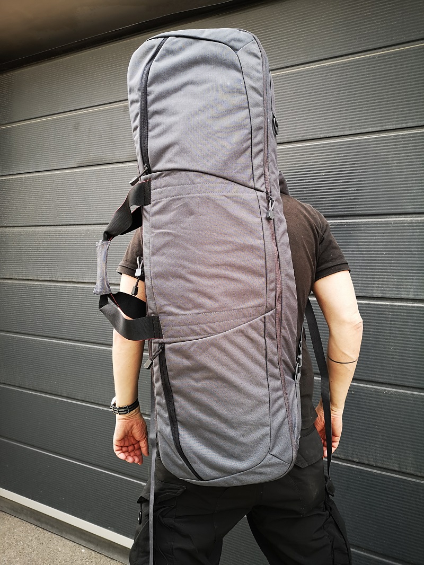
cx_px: 212
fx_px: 441
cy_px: 282
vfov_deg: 65.3
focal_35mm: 27
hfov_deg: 51.4
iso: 64
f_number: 1.8
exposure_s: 1/100
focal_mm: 5.58
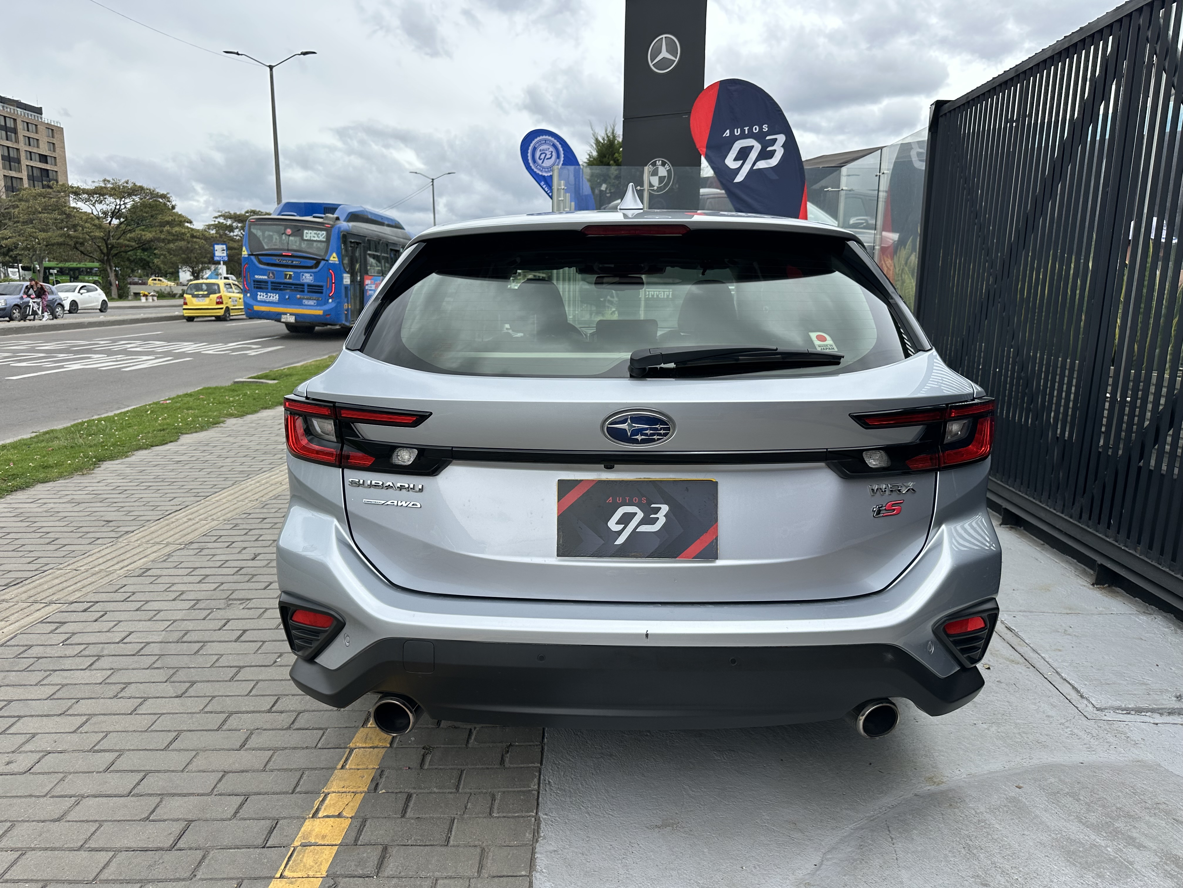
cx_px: 592
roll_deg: -1.2
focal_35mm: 24
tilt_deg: -11.6
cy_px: 444
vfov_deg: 56.8
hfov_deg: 71.6
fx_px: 820
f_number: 1.78
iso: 80
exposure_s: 1/3356
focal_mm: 6.86
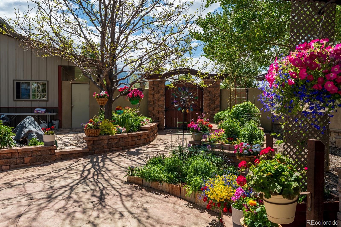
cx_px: 170
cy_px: 114
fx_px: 284
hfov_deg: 61.9
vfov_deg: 43.6
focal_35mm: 30
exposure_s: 1/3200
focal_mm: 30
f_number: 8
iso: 100
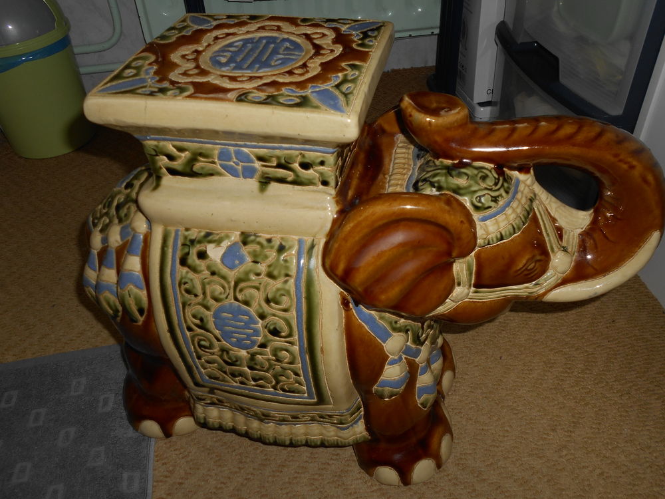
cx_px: 332
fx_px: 576
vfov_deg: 46.8
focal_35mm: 30
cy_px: 250
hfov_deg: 60.0
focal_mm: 5.1
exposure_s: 1/25
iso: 80
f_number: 3.4
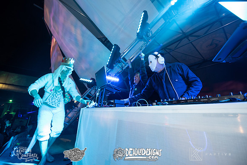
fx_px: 96
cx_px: 124
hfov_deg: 104.2
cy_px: 82
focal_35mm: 14
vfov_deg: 81.2
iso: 2000
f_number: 3.5
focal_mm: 14
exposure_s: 1/60
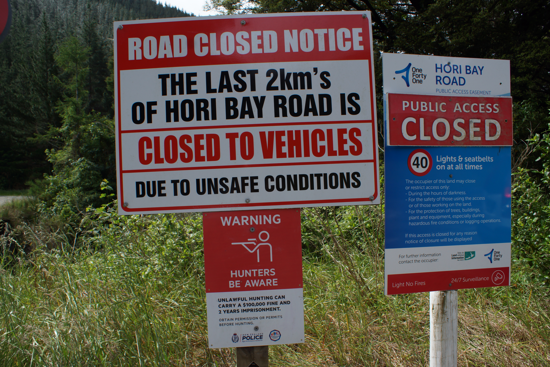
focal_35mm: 27
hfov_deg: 67.4
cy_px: 184
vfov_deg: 47.9
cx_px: 275
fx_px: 412
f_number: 8
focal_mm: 18
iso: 100
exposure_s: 1/250
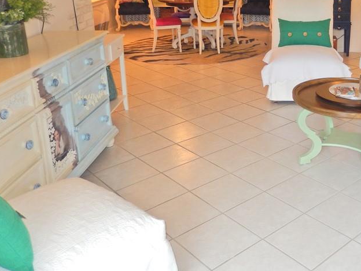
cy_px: 67
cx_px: 274
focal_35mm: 41
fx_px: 428
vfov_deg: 34.4
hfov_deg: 44.1
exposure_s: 1/30
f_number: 3.4
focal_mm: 4.5
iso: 160
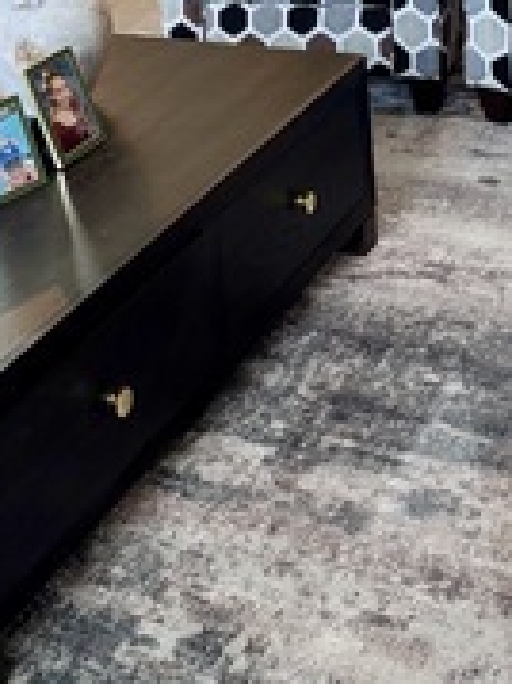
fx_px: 1323
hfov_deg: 21.9
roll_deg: +5.2
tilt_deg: -13.3
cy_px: -84
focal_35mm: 67
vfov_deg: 26.5
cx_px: 246
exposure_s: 1/120
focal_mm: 6.76
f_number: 1.78
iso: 200
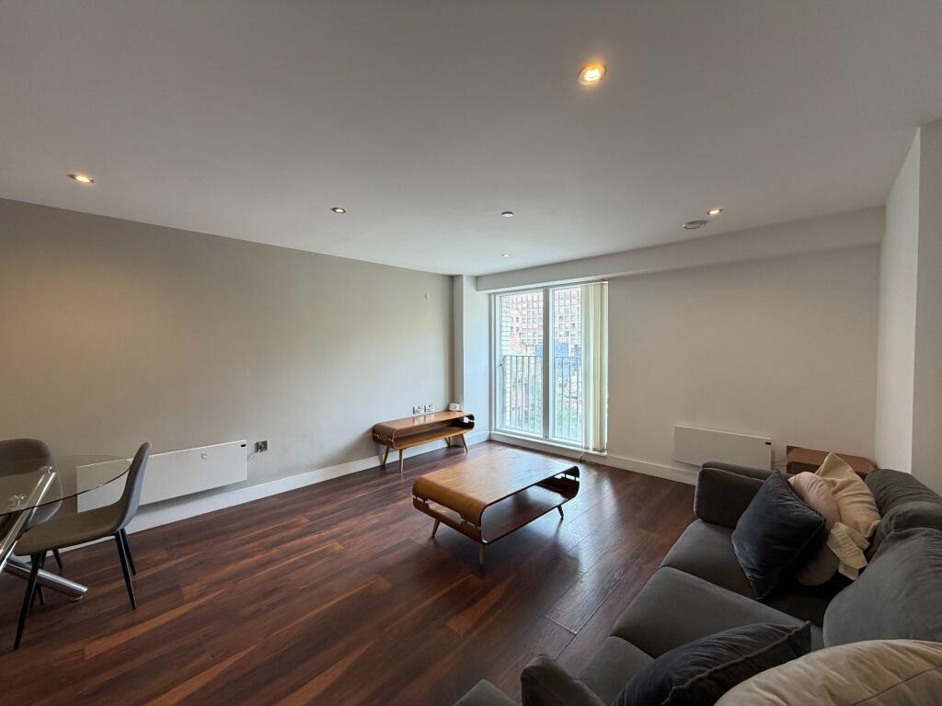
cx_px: 471
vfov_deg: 85.7
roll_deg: +0.0
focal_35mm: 14
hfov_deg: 102.1
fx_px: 381
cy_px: 353
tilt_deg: -1.1
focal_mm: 2.22
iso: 200
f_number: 2.2
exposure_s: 1/100
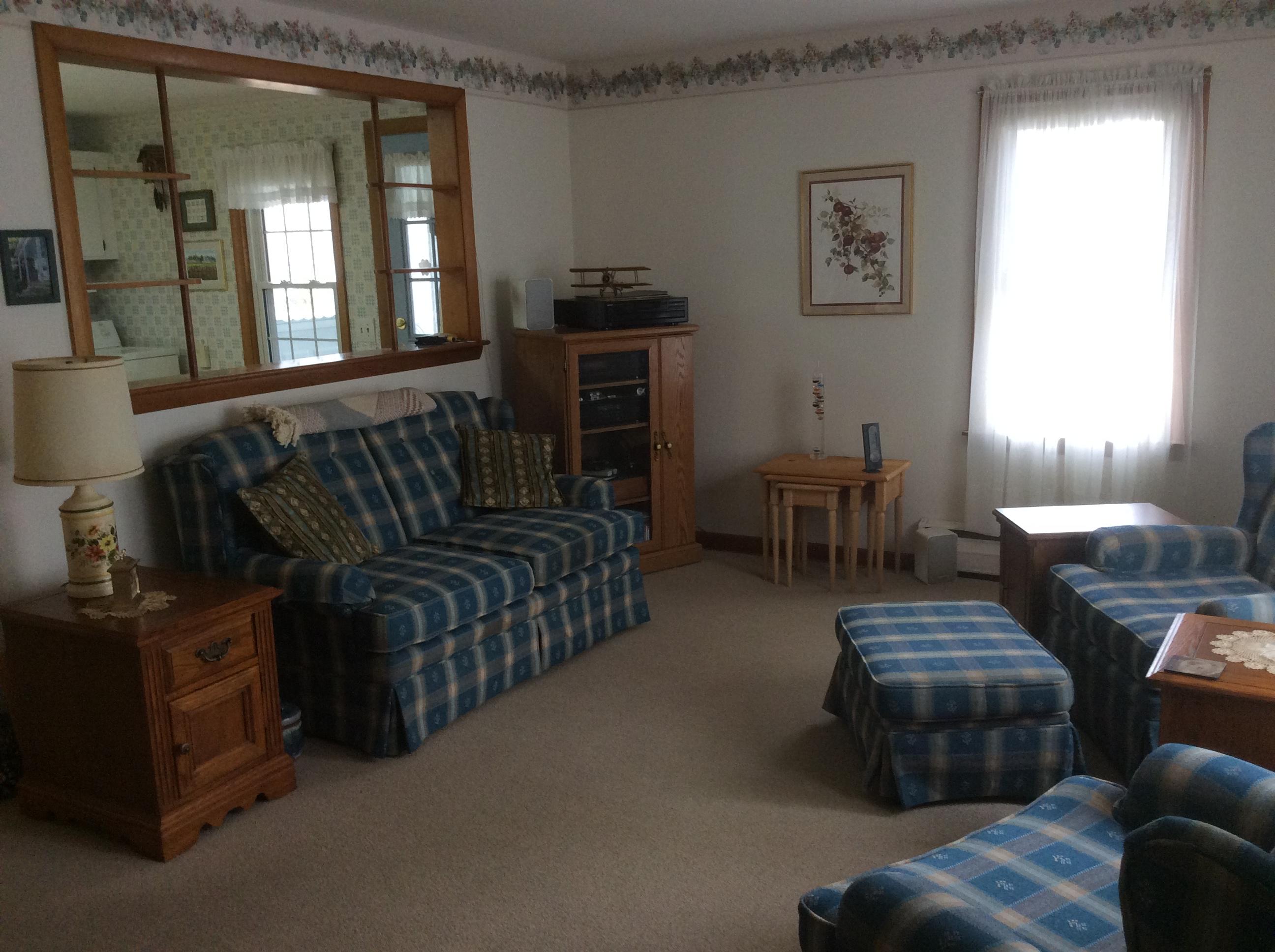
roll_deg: +1.1
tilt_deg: -12.5
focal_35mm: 32
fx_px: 1177
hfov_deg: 56.9
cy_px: 476
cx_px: 638
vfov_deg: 44.1
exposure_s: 1/24
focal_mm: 3.3
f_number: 2.4
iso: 80
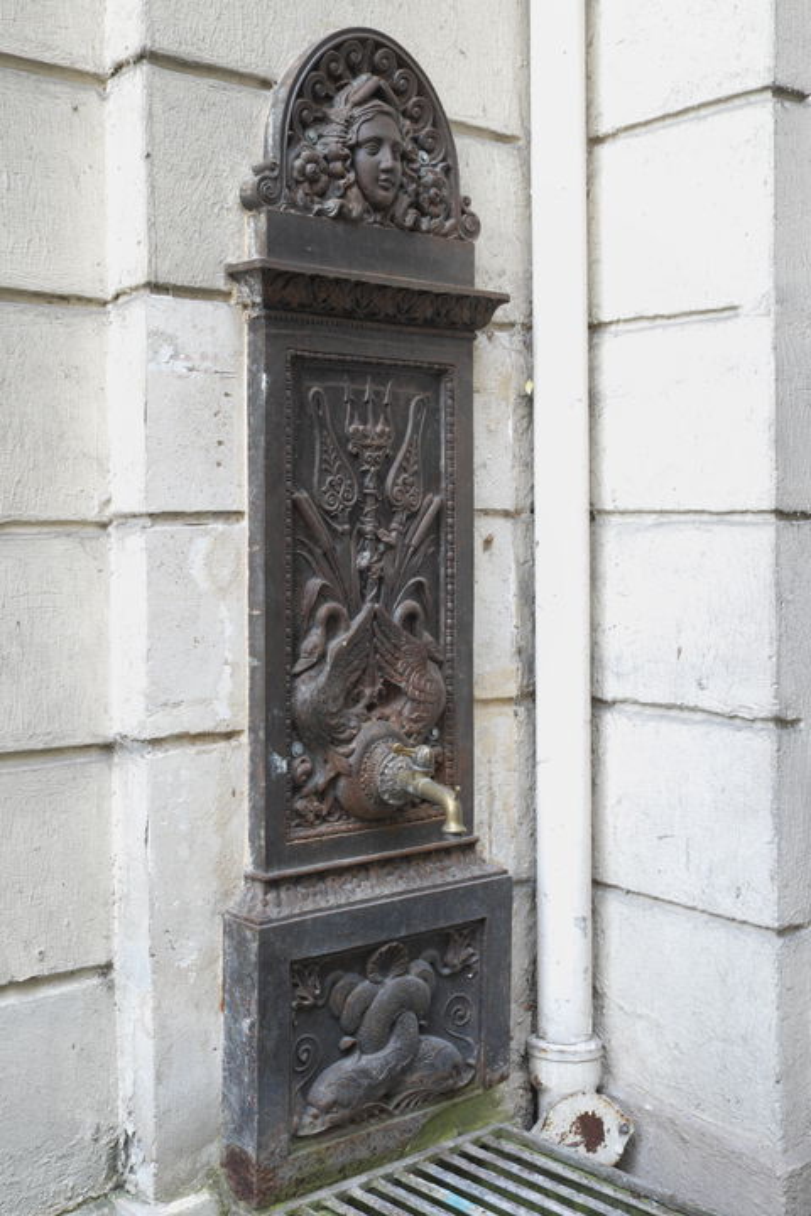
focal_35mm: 40
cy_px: 608
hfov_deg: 33.4
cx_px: 406
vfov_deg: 48.5
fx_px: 1352
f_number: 6.4
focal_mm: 26.5
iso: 800
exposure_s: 1/30
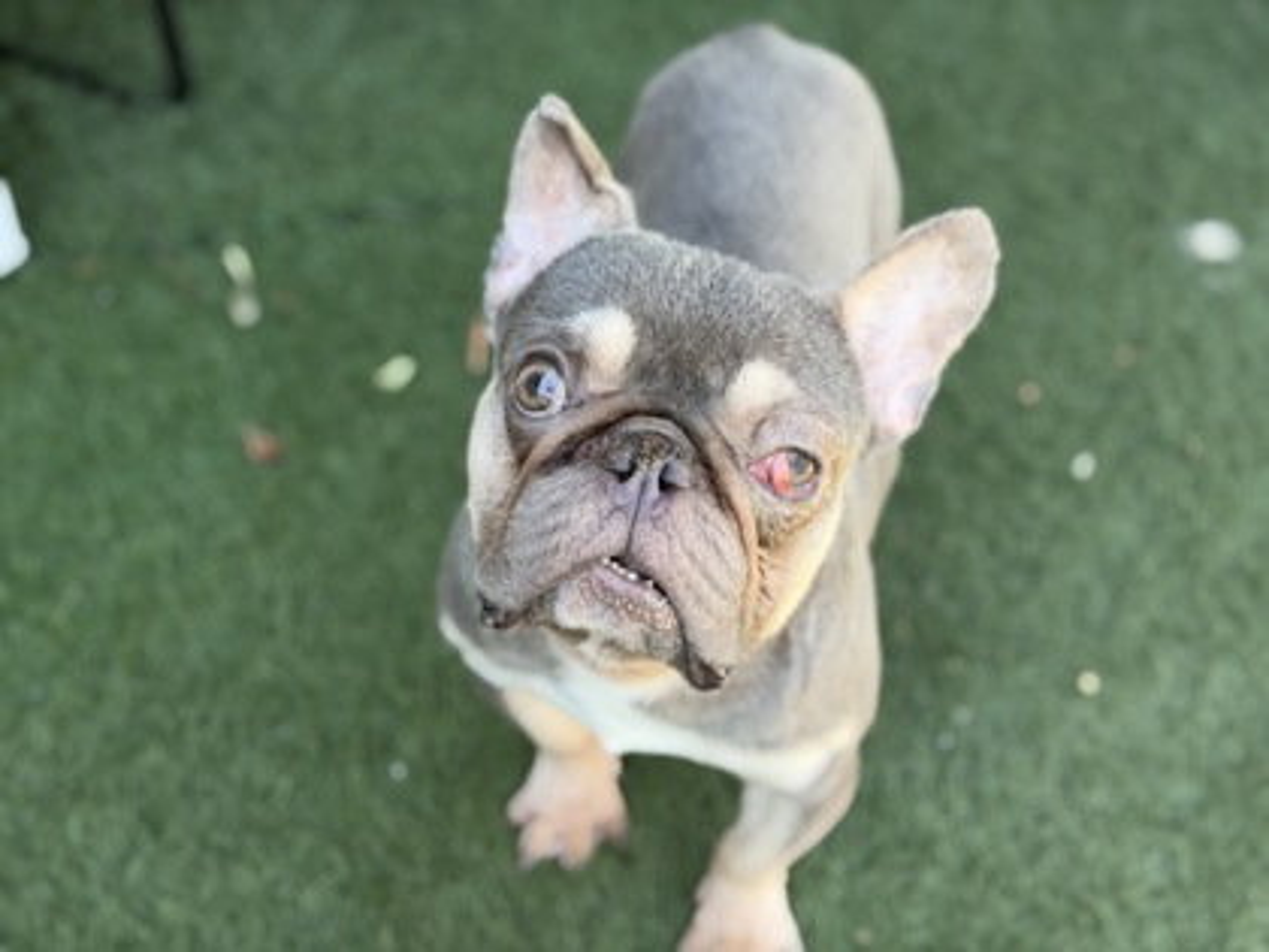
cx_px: 634
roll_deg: -2.0
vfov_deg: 30.3
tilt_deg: -44.4
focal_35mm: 48
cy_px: 476
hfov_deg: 39.7
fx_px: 1760
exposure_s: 1/261
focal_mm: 6.76
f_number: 1.78
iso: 64
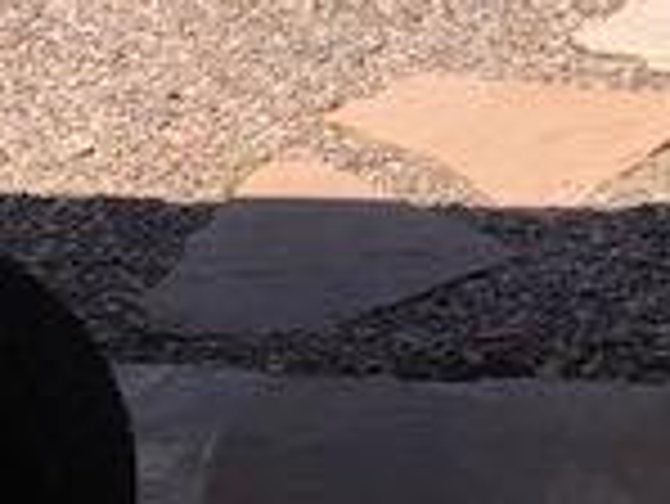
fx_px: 2324
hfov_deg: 15.7
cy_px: -180
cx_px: 827
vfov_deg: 12.0
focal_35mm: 120
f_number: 1.8
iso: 20
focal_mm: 4
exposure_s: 1/2183
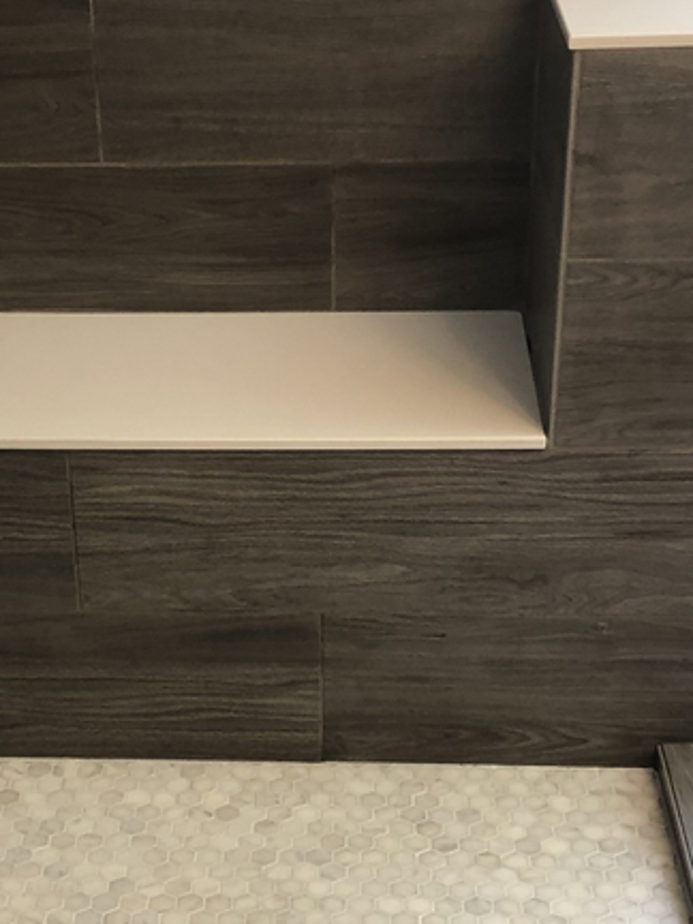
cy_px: 620
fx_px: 1869
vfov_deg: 27.6
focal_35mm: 70
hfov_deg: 20.9
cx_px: 233
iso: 40
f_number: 1.8
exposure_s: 1/17
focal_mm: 3.99
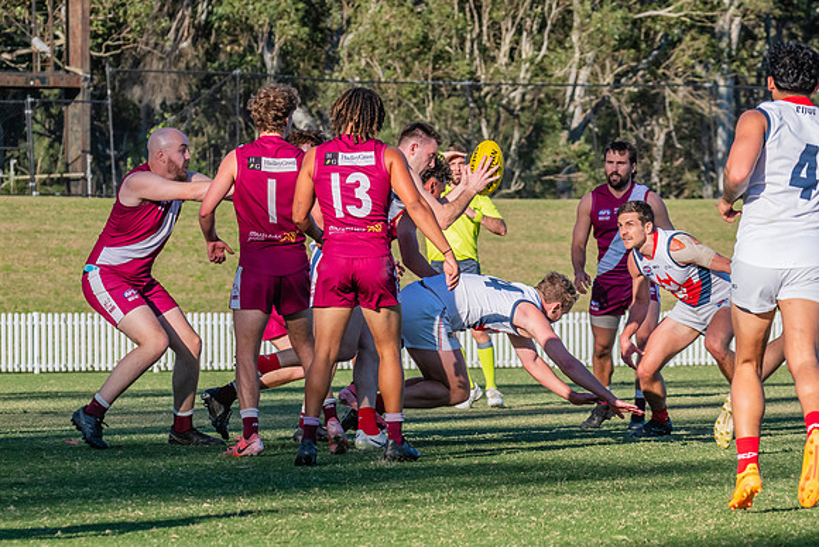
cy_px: 264
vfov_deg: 4.6
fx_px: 6815
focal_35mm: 299
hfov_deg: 6.9
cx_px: 242
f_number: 11
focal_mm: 210
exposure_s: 1/1250
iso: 800
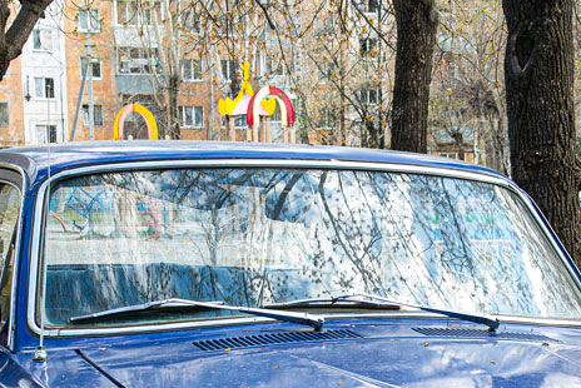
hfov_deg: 23.8
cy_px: 395
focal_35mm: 84
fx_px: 1356
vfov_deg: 15.9
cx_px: 456
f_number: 6.3
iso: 400
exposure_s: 1/200
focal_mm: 26
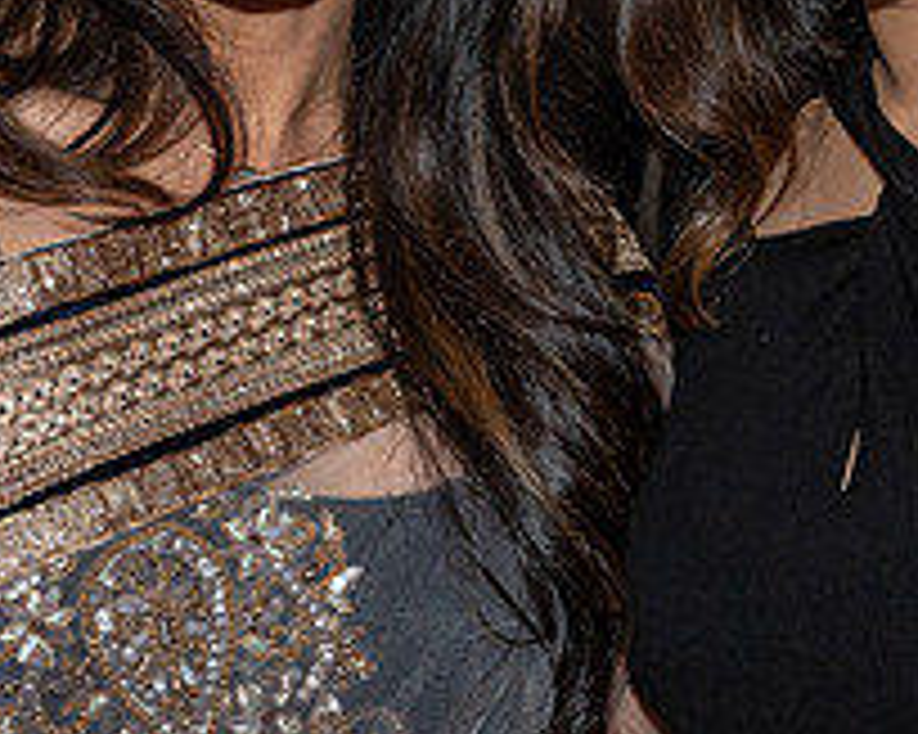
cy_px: 167
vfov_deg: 7.5
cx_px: 569
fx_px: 5567
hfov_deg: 9.4
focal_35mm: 205
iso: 500
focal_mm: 44
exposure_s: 1/250
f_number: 7.1
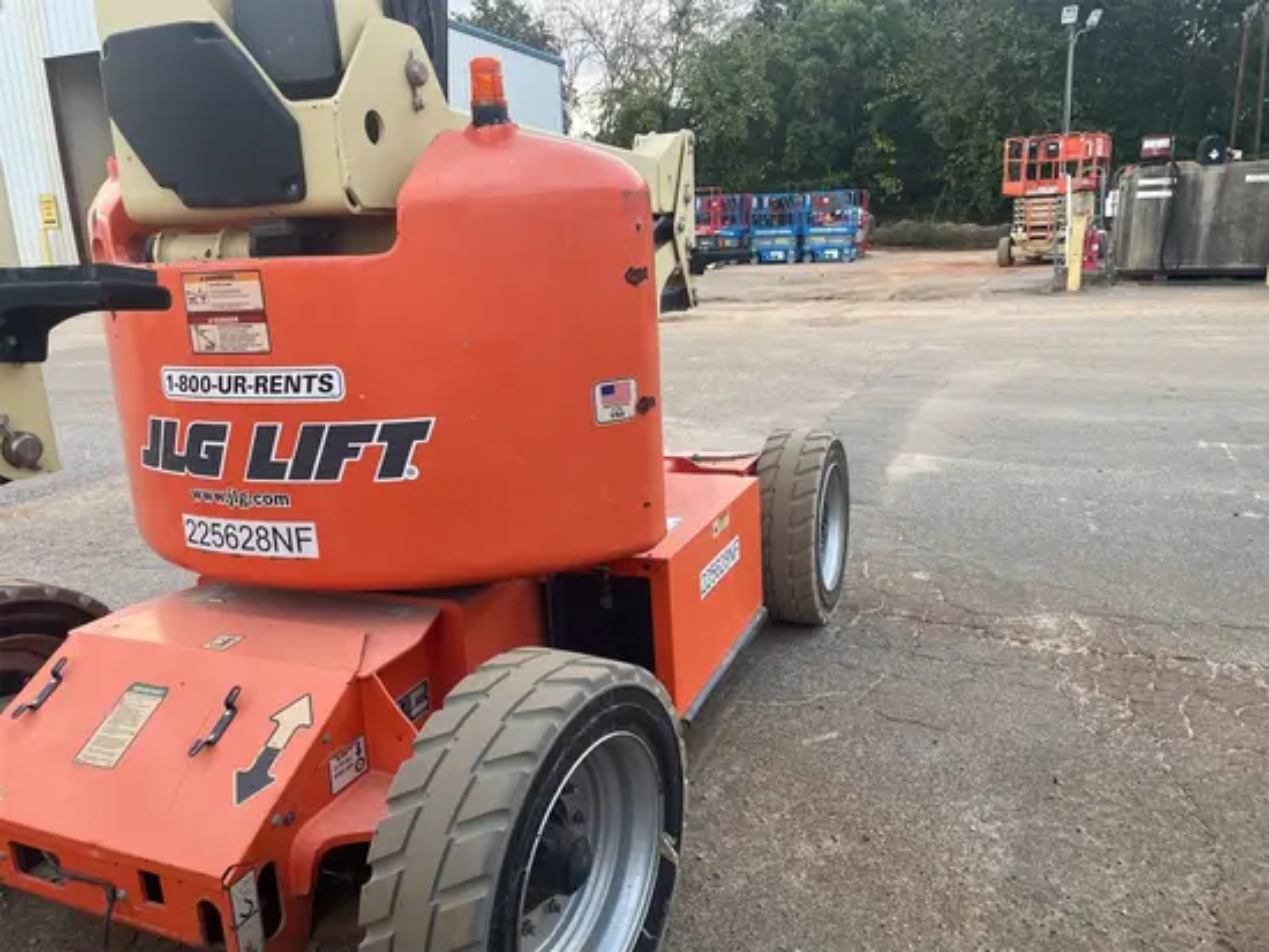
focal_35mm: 26
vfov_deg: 53.1
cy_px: 476
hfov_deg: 67.3
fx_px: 954
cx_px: 634
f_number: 1.6
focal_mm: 4.2
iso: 50
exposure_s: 1/121
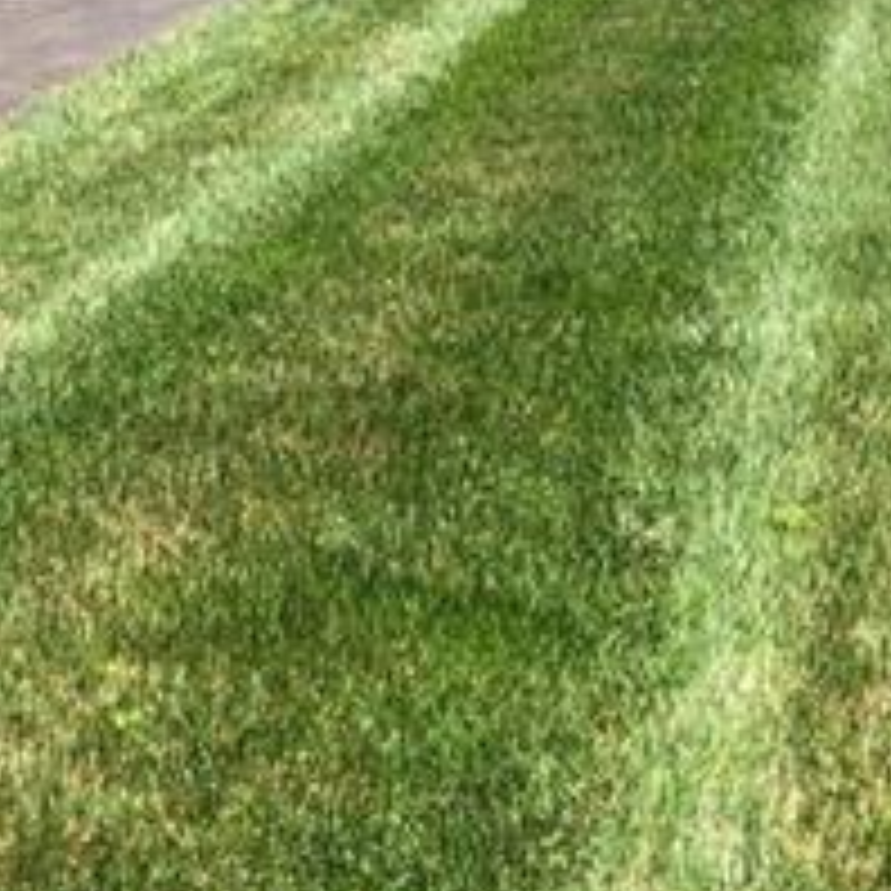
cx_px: -292
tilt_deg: -5.0
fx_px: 2796
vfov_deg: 17.7
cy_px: 22
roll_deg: -2.0
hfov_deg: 17.0
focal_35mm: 96
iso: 20
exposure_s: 1/883
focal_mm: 3.99
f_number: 1.8
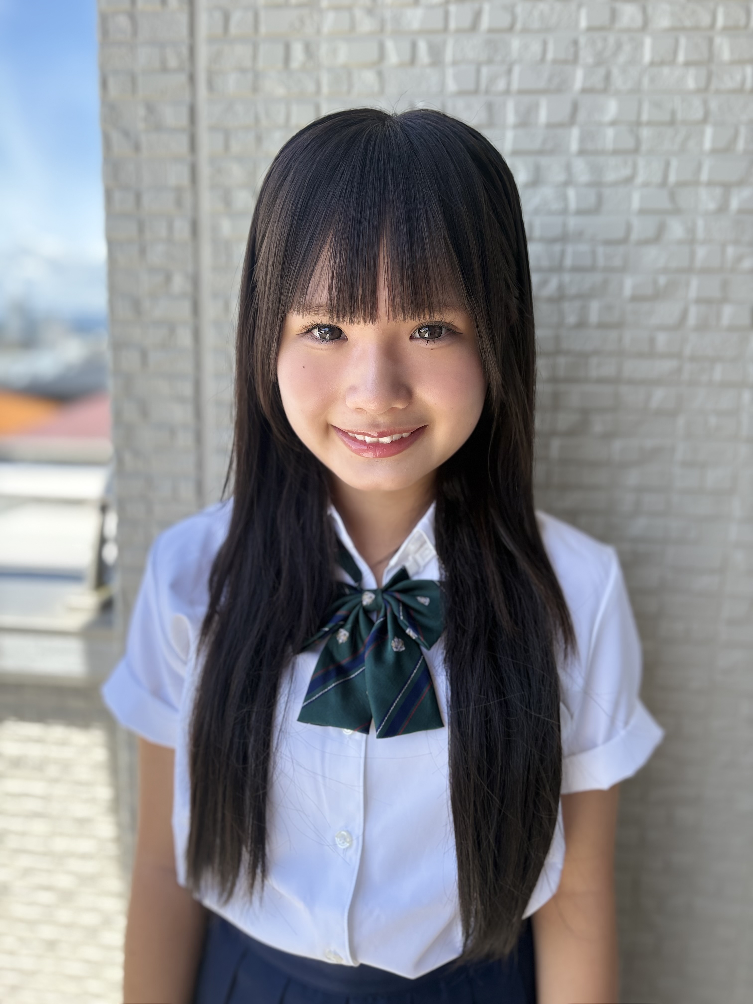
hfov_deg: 53.1
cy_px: 502
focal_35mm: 26
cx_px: 376
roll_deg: -1.6
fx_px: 754
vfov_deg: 67.3
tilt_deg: -9.7
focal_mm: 5.96
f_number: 1.6
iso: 64
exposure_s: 1/920
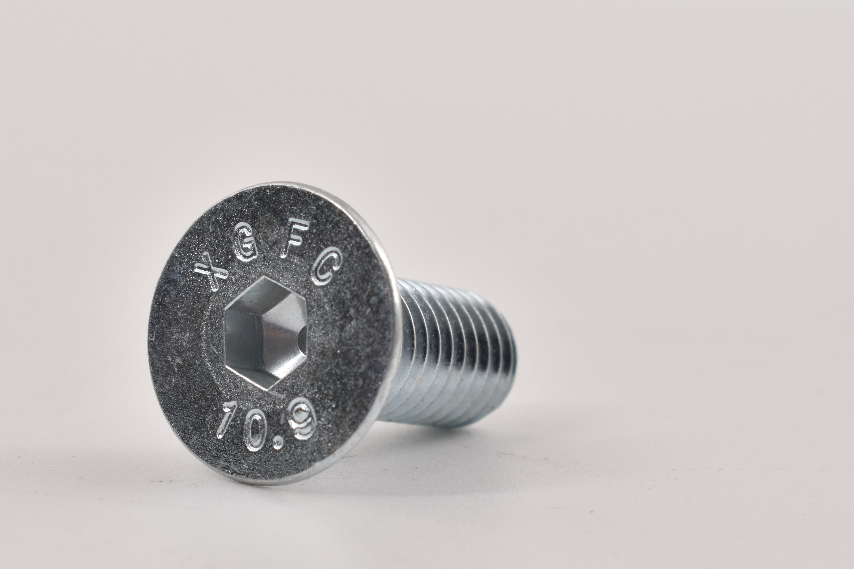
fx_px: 3317
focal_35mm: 140
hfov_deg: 14.7
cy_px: 290
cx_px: 334
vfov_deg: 9.8
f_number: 13
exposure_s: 1/60
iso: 280
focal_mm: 55
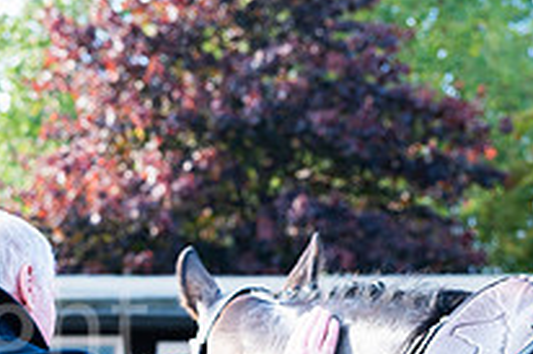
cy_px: 494
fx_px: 1879
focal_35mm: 127
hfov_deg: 15.8
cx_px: -8
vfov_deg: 10.5
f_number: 4
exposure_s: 1/640
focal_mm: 45
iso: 500
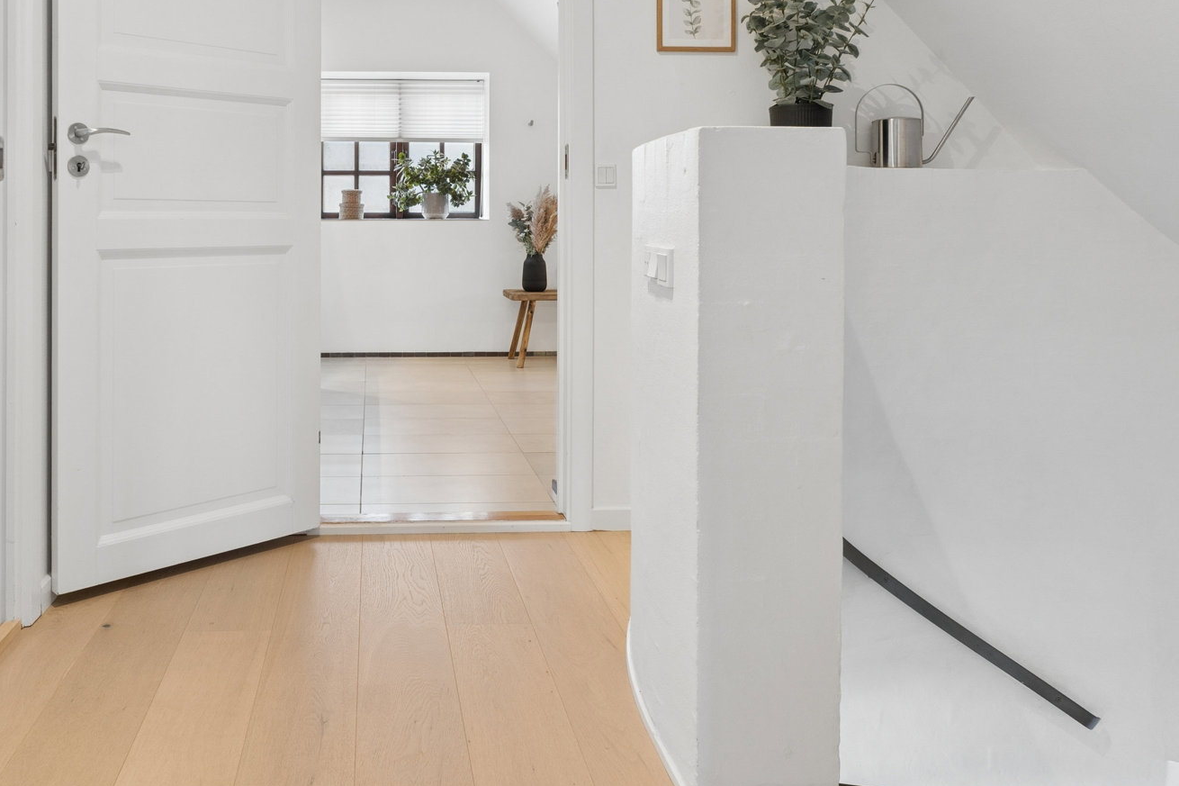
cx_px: 437
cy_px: 244
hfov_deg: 61.4
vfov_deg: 43.1
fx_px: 975
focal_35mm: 30
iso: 200
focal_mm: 13
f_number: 9
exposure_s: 1/15
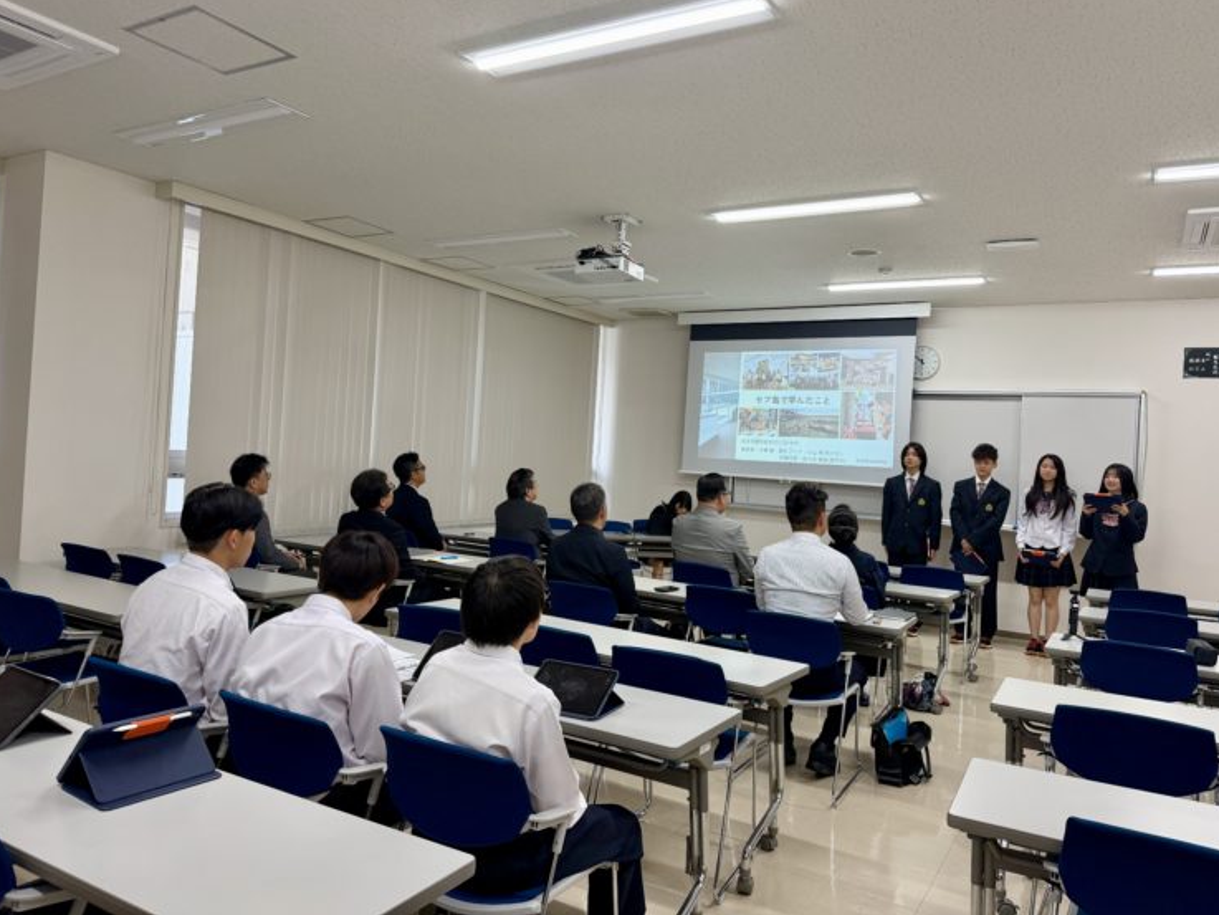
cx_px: 619
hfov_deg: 69.4
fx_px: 881
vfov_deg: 54.9
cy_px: 440
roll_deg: -3.5
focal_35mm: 25
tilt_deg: +0.7
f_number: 1.78
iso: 125
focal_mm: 6.76
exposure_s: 1/171
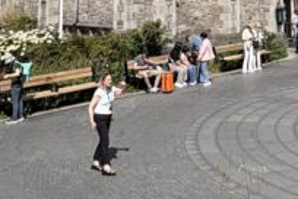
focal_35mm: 73
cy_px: -120
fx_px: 604
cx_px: 247
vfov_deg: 16.6
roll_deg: +1.3
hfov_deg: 27.1
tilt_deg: +8.7
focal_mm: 2.22
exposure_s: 1/2083
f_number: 2.2
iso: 50
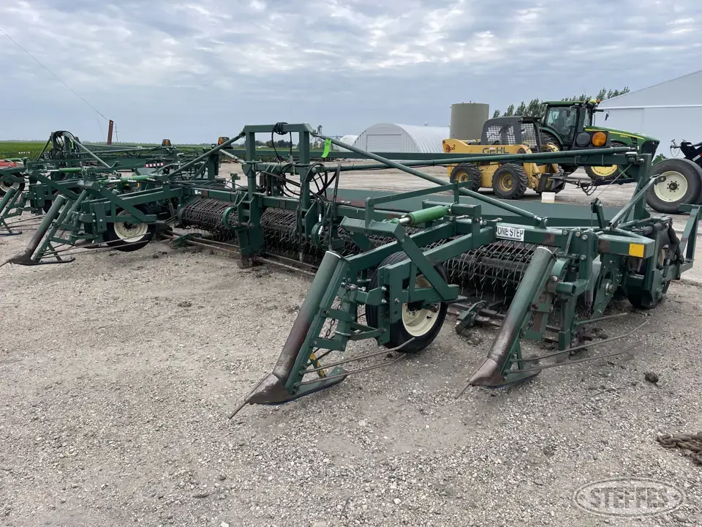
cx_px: 351
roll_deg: -1.0
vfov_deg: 53.1
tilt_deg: -10.7
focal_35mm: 26
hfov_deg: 67.3
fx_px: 527
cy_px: 264
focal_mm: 5.1
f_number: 1.6
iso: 32
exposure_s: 1/1821
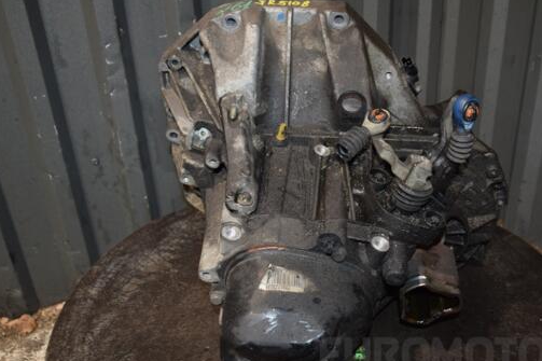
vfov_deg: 35.3
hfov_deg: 51.1
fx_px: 566
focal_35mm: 38
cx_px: 300
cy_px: 210
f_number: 5
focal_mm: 21
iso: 800
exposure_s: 1/60
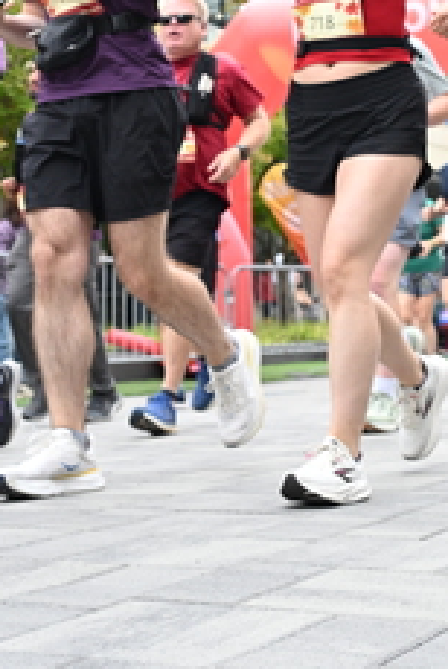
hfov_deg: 18.4
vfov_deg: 26.4
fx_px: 1377
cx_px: 321
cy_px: 64
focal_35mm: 74
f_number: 4
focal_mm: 31
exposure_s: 1/640
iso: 2000
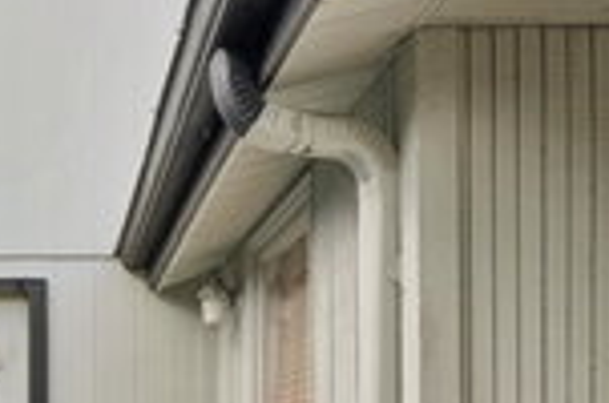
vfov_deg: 24.2
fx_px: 861
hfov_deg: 36.0
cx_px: 32
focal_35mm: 51
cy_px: 467
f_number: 20
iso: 125
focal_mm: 16
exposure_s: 1/10
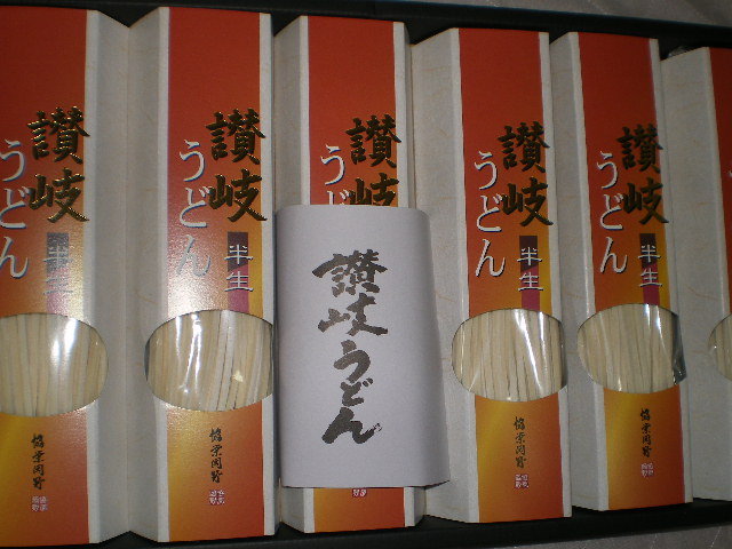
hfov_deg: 49.0
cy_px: 274
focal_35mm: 38
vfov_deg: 37.7
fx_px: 804
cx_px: 366
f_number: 4.6
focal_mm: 6.3
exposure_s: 1/30
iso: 64
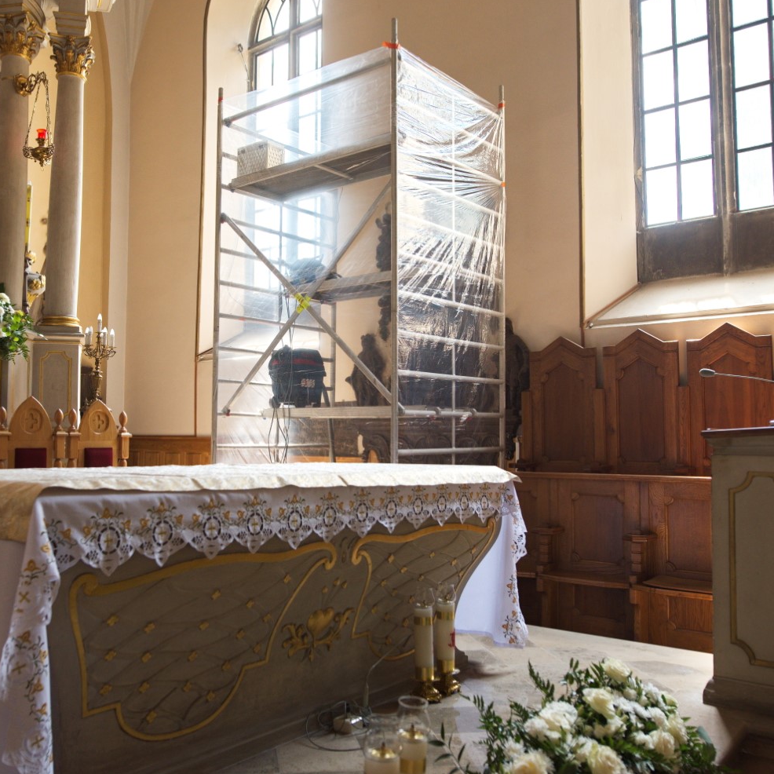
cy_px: 383
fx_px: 784
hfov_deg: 52.2
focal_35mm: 31
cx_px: 307
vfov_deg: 52.5
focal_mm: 24
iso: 400
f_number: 3.5
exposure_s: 1/400
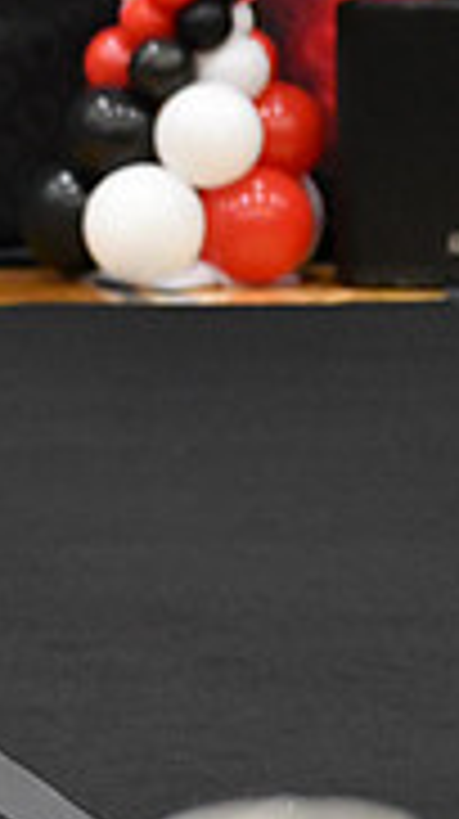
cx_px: -765
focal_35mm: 674
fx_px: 14624
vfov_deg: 3.2
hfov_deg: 1.8
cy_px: 16
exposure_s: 1/800
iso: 5000
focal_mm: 135
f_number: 2.8
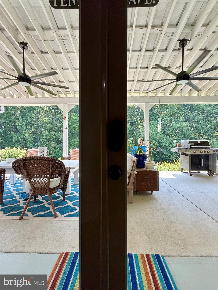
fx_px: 118
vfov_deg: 102.1
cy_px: 145
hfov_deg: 85.7
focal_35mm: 14
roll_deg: -0.2
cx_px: 109
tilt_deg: -1.3
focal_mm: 2.22
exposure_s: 1/99
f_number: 2.2
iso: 64
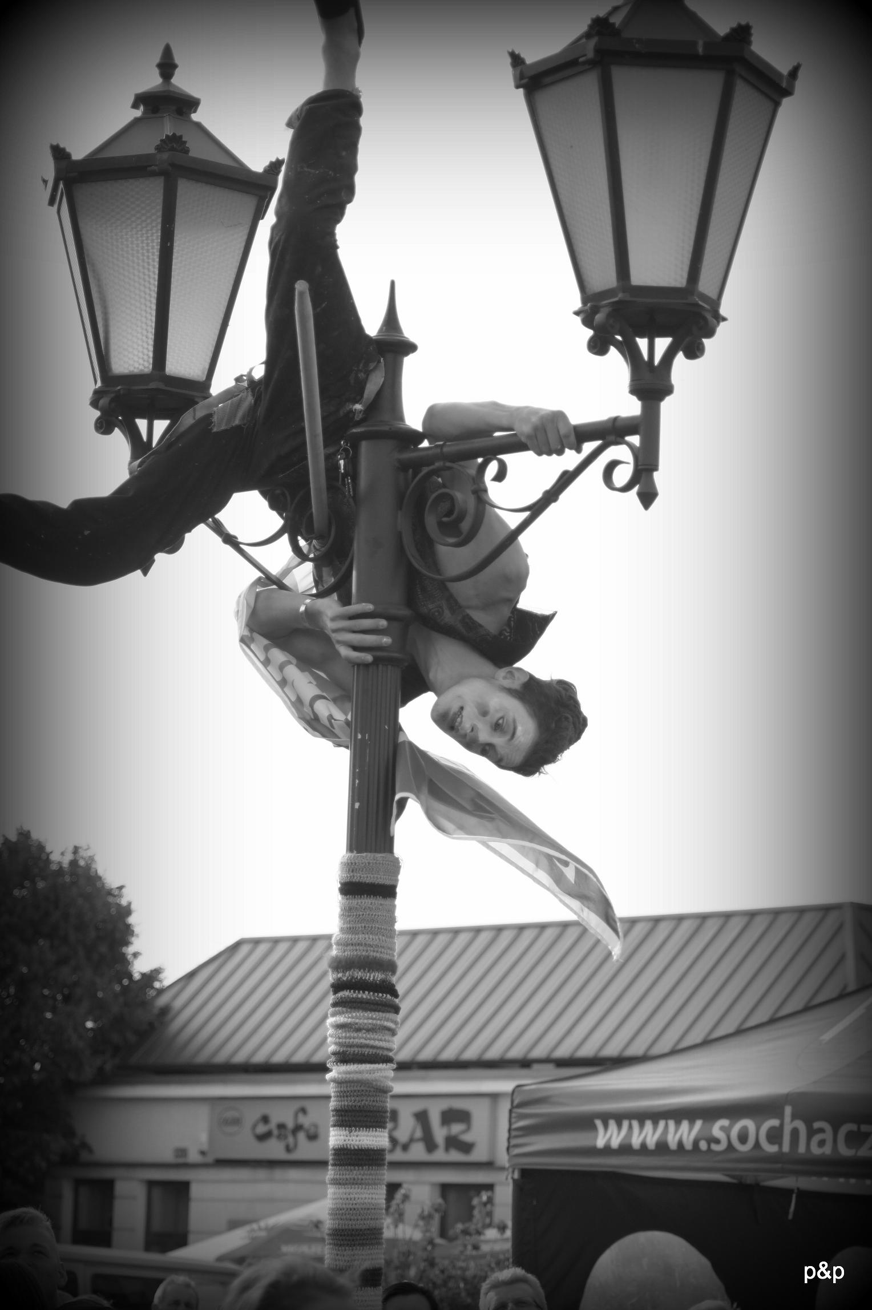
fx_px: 3819
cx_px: 436
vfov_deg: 19.5
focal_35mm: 105
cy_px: 655
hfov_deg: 13.0
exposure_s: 1/500
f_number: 4
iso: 200
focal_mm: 70
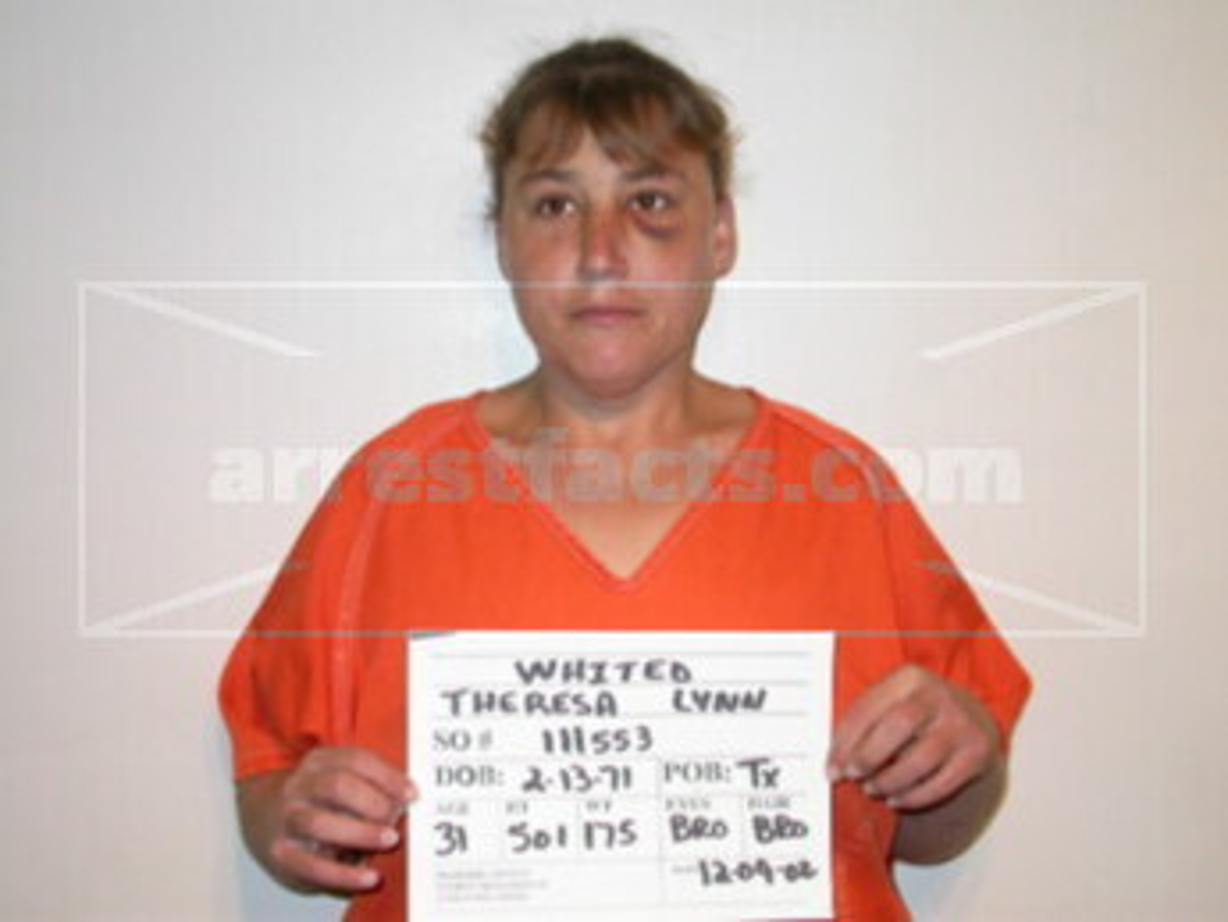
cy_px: 461
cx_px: 614
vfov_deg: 24.4
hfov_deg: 32.2
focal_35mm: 60
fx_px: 2129
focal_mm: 12.4
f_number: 3.1
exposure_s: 1/60.3
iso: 100
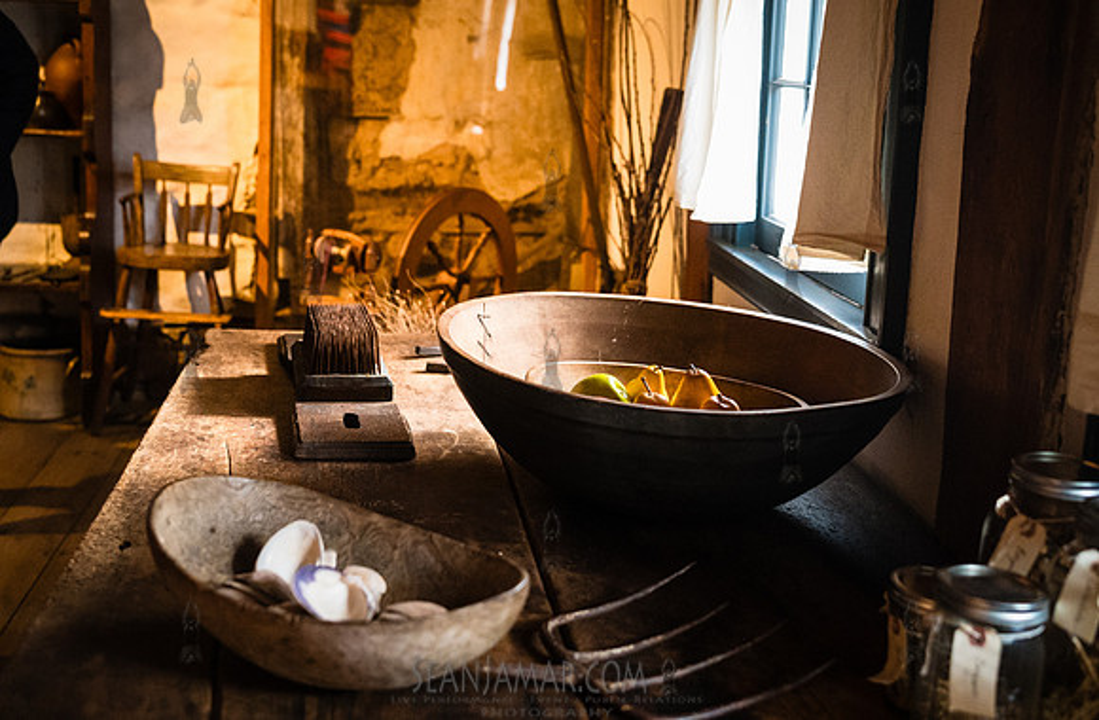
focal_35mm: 41
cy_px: 311
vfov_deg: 32.2
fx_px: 1246
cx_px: 483
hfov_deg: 47.5
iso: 8000
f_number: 2.8
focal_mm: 35
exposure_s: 1/160
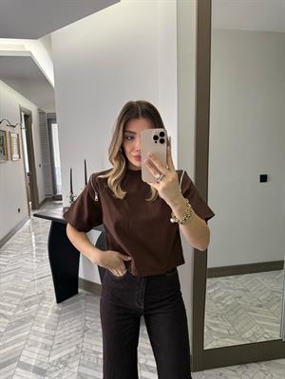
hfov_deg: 56.8
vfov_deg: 71.6
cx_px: 142
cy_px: 190
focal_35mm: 24
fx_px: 263
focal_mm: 6.76
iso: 320
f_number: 1.78
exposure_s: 1/60
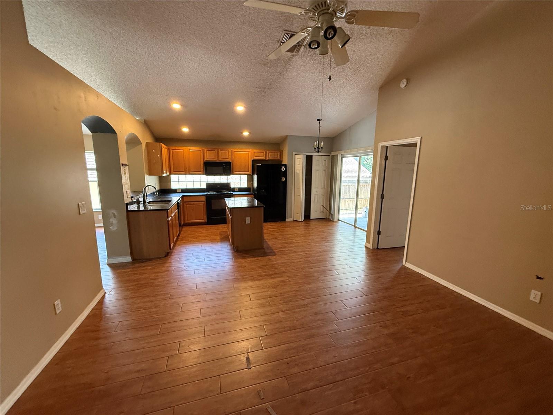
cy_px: 208
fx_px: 224
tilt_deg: -9.7
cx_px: 276
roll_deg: +0.5
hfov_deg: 102.1
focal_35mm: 14
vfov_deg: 85.7
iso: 320
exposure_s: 1/60
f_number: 2.2
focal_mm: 2.22
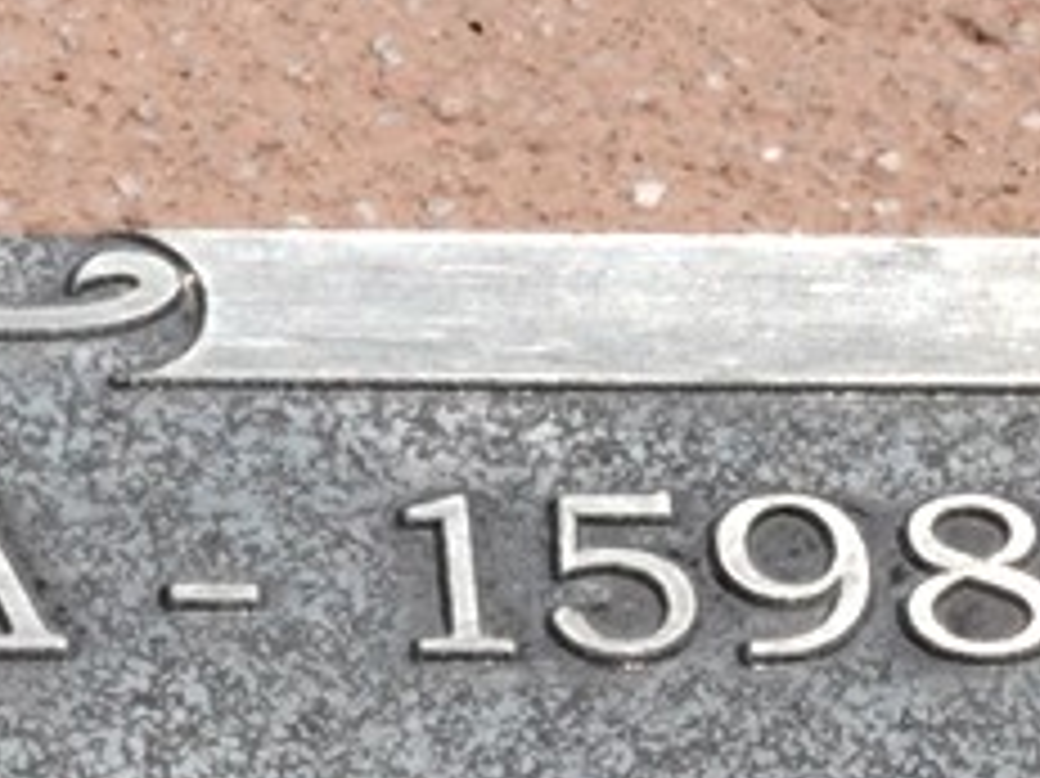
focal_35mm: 417
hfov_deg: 4.7
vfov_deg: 3.5
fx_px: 12522
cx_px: -540
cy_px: 2334
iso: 640
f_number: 32
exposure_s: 1/320
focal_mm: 50
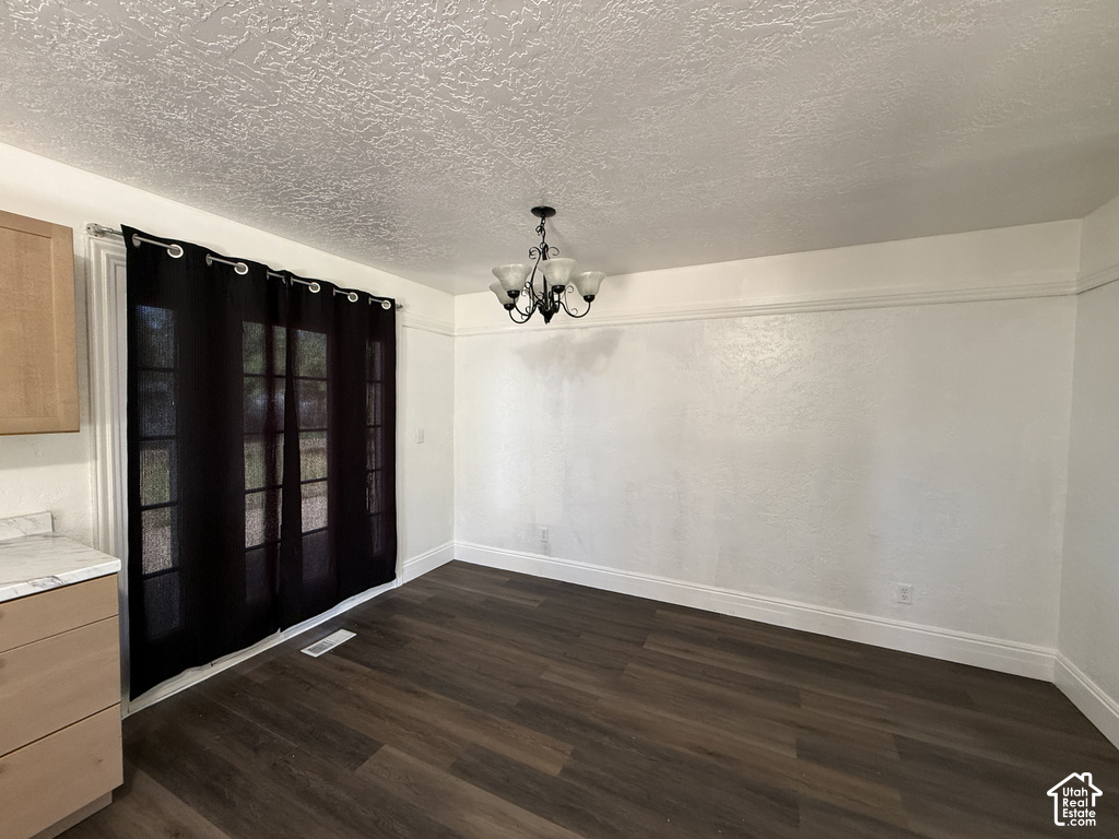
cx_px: 560
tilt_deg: -2.3
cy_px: 420
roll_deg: -0.8
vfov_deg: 85.7
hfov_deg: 102.1
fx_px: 453
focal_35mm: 14
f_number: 2.2
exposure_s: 1/60
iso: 200
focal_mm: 2.22
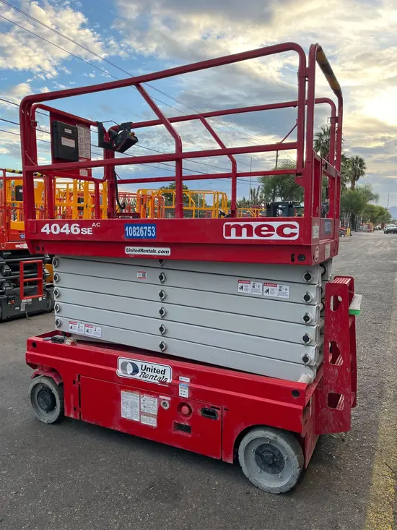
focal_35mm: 26
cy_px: 265
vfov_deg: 67.3
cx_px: 198
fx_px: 397
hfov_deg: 53.1
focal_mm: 5.1
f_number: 1.6
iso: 40
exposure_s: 1/266
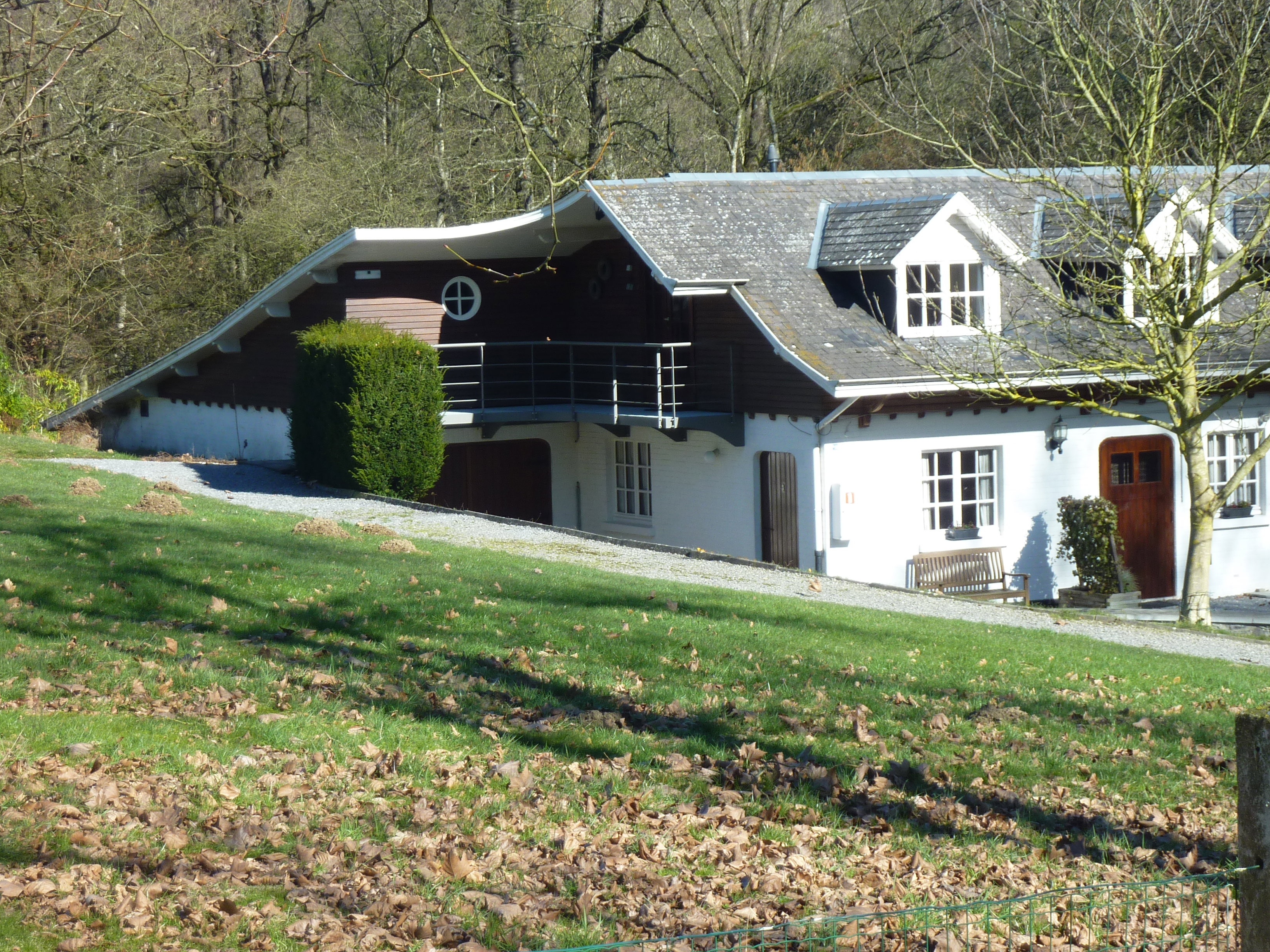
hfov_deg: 22.5
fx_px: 3192
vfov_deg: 17.0
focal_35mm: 87
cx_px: 612
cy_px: 507
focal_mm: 12.8
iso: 80
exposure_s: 1/250
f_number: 4.2
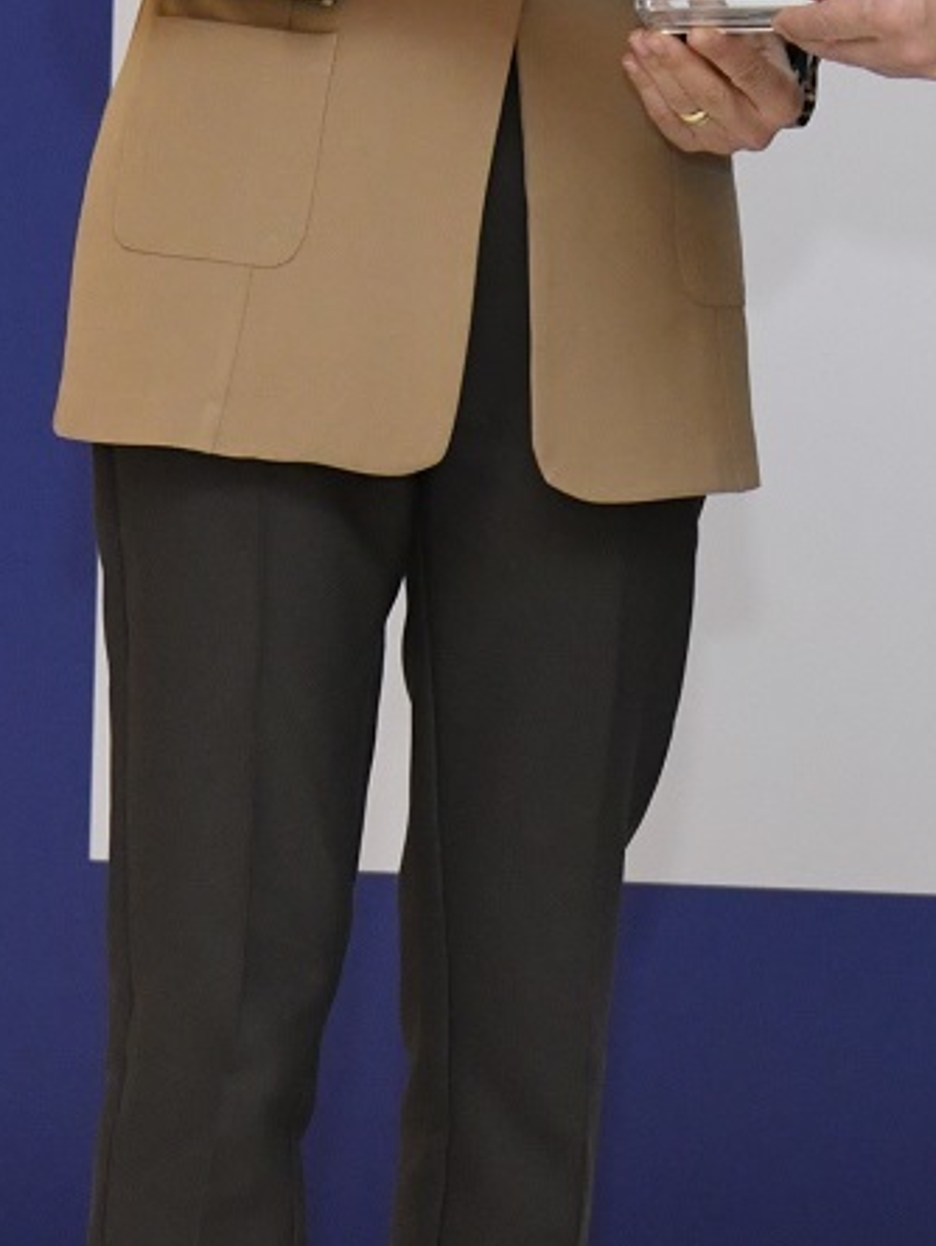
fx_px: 7423
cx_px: 782
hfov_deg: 7.2
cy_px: 203
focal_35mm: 206
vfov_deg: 9.6
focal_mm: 44
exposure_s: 1/160
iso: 1250
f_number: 4
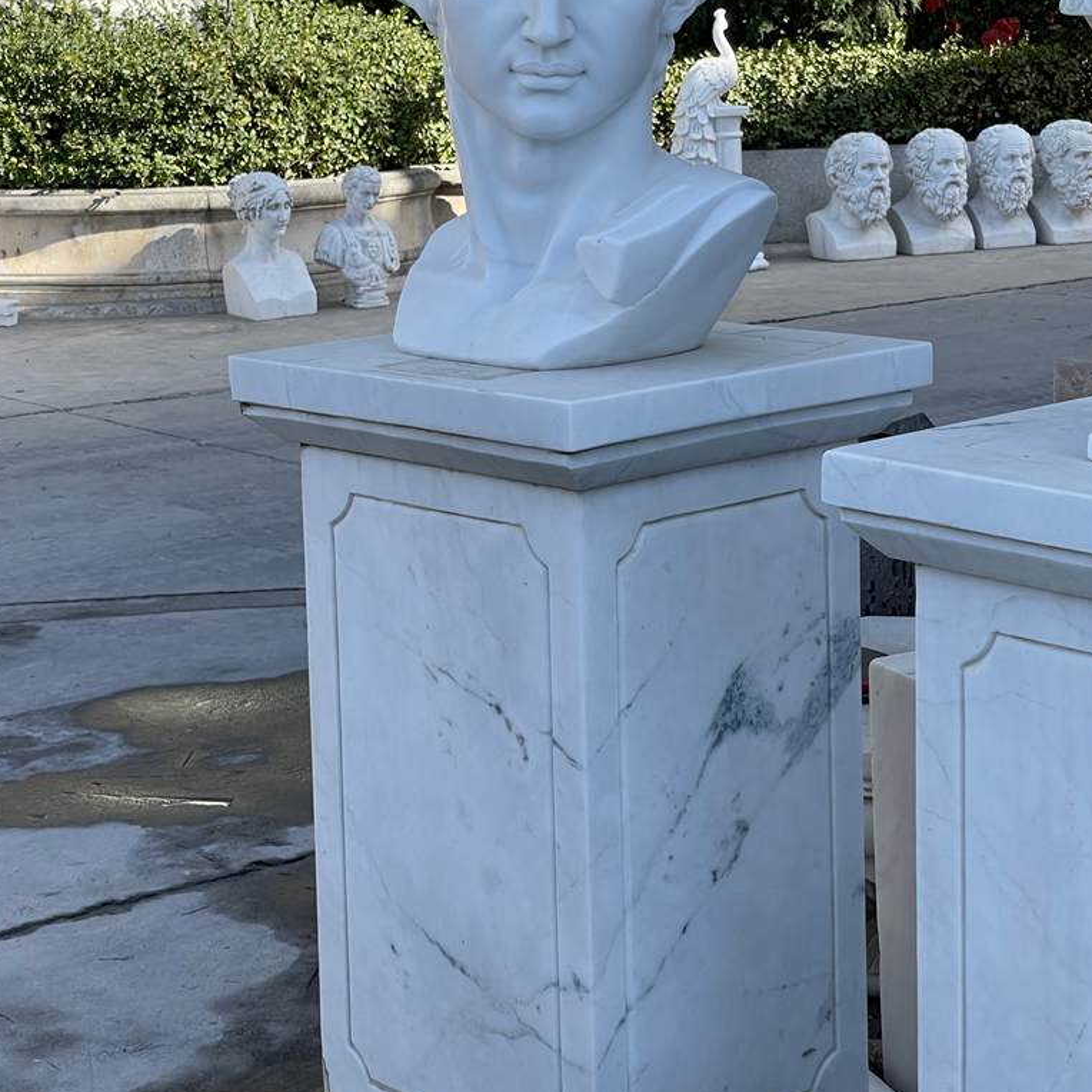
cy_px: 411
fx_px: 2820
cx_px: 562
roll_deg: +1.3
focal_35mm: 79
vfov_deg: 21.9
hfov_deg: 21.9
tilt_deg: -6.7
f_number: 2.2
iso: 20
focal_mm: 7.5
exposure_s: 1/380
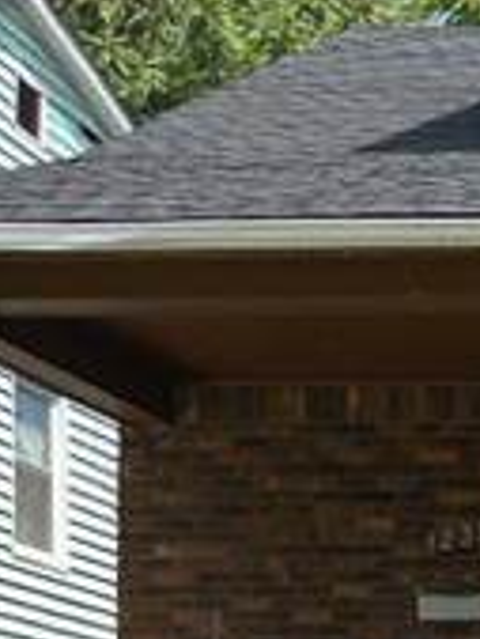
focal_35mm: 109
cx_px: 888
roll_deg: -0.1
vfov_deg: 16.6
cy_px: 930
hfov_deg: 12.3
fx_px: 2013
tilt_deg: -0.5
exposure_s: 1/2469
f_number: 1.78
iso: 80
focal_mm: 6.86
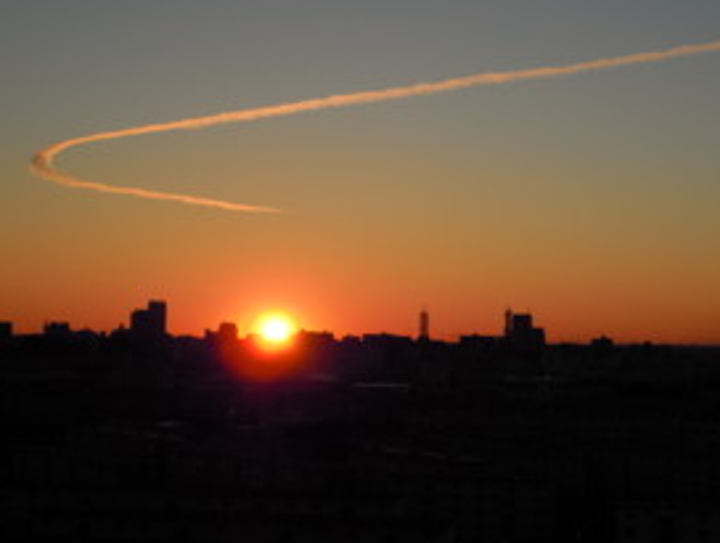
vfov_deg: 19.4
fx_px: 1584
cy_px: 183
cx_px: 495
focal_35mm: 76
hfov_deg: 25.4
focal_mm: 8.3
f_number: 6.8
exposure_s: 1/250
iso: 100
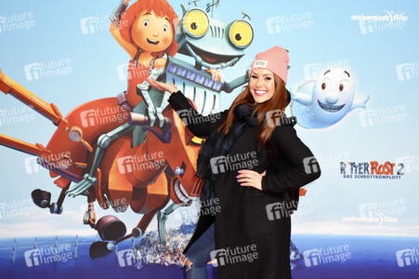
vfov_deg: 25.7
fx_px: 611
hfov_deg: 37.9
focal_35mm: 52
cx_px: 210
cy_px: 140
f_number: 4.5
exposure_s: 1/160
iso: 1100
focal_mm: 35
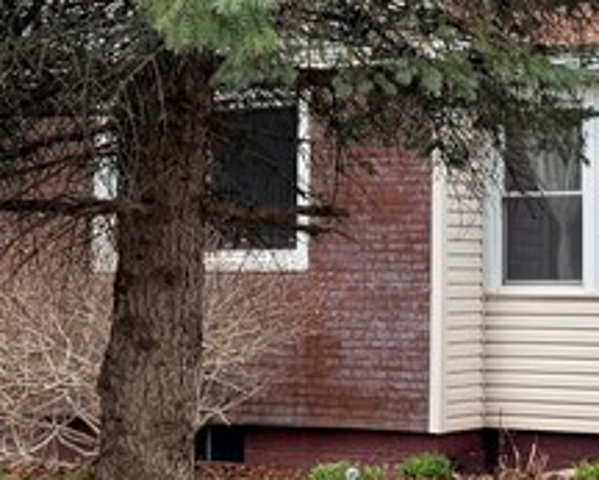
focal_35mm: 111
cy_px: -22
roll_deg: +0.2
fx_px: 1969
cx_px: 463
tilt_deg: +7.8
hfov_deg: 17.2
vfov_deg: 13.7
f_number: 1.78
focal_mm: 6.76
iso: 100
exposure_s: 1/2703
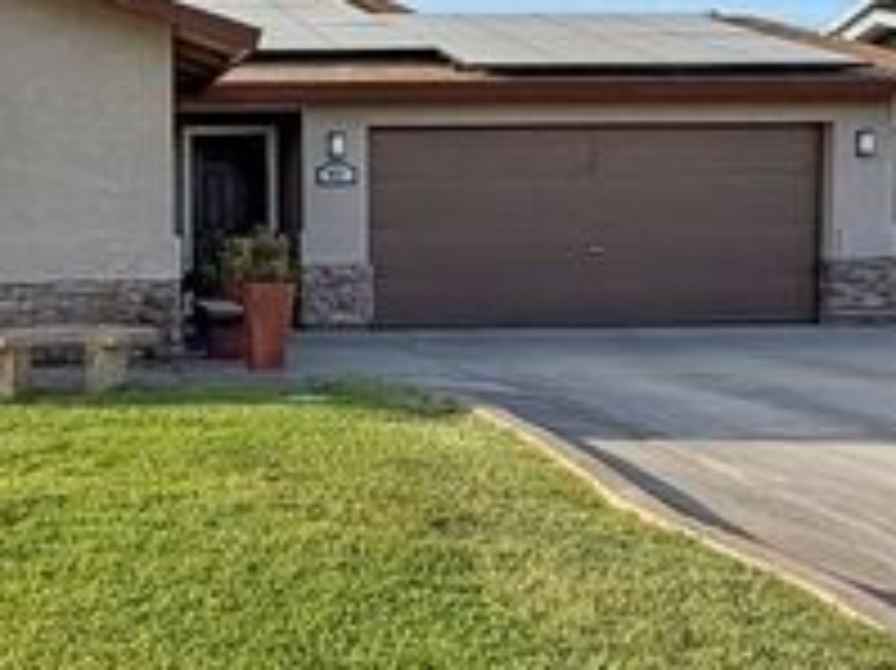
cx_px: 63
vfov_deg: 32.0
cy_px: 265
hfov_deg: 38.7
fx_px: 1164
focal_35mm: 45
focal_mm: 2.22
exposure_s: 1/750
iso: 32
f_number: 2.2
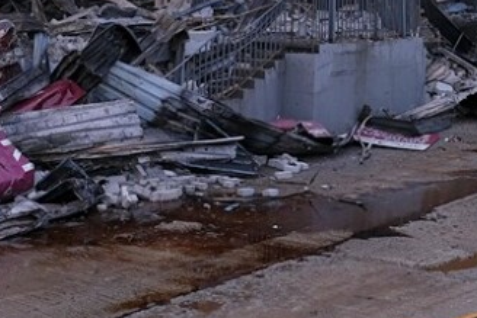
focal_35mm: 74
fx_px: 981
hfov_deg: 27.3
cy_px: -70
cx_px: 266
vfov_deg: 17.5
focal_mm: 18
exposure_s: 1/240
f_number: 5
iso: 800
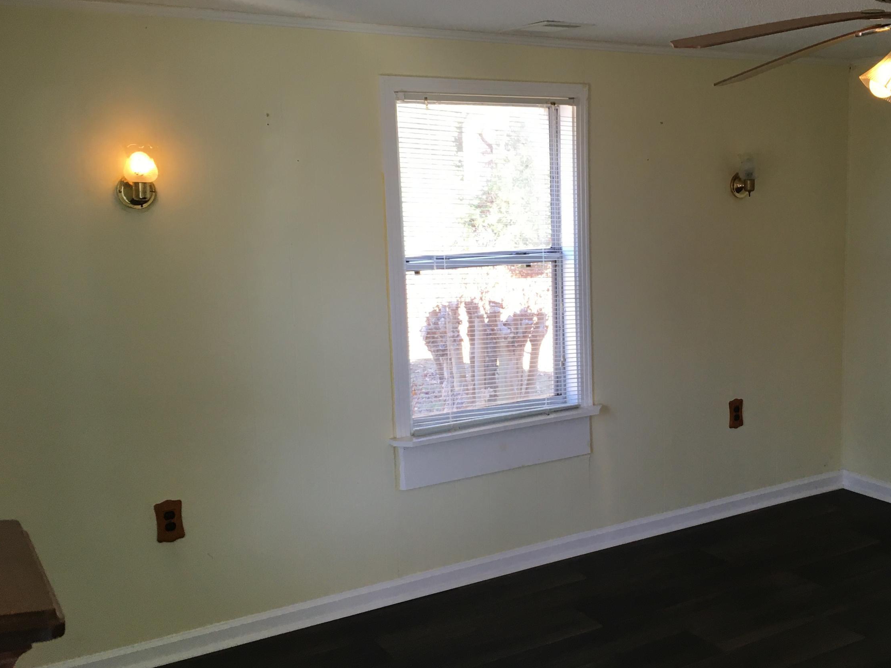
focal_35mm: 39
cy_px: 333
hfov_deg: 47.2
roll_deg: +0.9
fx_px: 1004
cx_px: 584
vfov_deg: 36.8
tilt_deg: -9.4
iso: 32
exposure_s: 1/30
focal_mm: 4.15
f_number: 2.2
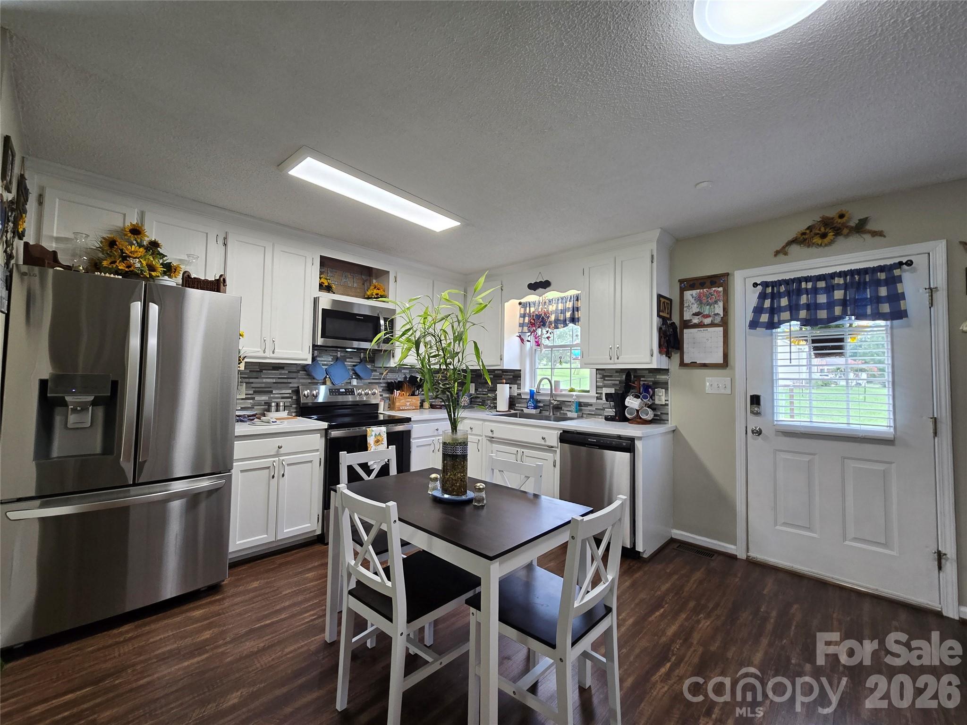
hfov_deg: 106.2
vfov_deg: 89.9
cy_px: 362
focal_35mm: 13
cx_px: 484
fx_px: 363
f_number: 2.2
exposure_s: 1/60
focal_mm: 2.2
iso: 125
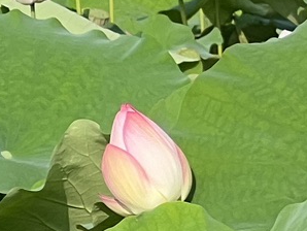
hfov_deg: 3.7
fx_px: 4580
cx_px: 888
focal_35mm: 516
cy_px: 174
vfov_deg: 2.9
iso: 32
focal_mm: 9
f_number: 2.8
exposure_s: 1/445
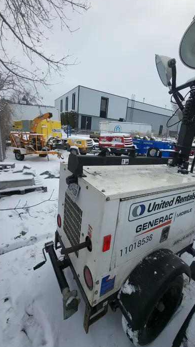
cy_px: 169
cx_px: 107
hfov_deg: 70.3
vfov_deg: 103.0
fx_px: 138
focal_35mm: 15
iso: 32
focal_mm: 1.74
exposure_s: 1/416
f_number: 2.2
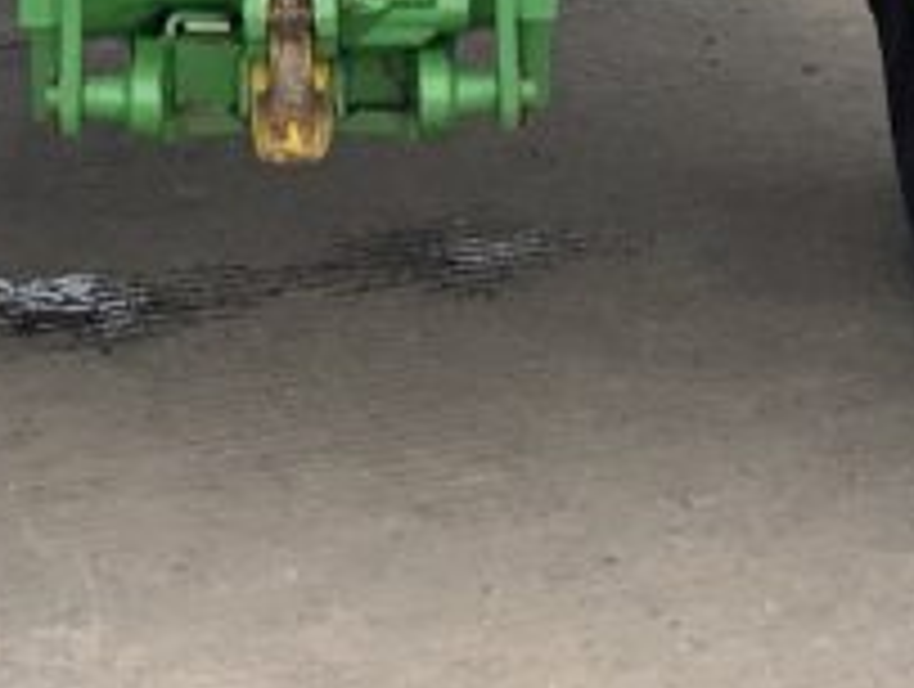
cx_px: 369
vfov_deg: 9.1
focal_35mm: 146
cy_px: -994
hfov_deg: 13.5
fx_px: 3862
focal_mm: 3
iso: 16
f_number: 1.8
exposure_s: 1/1015
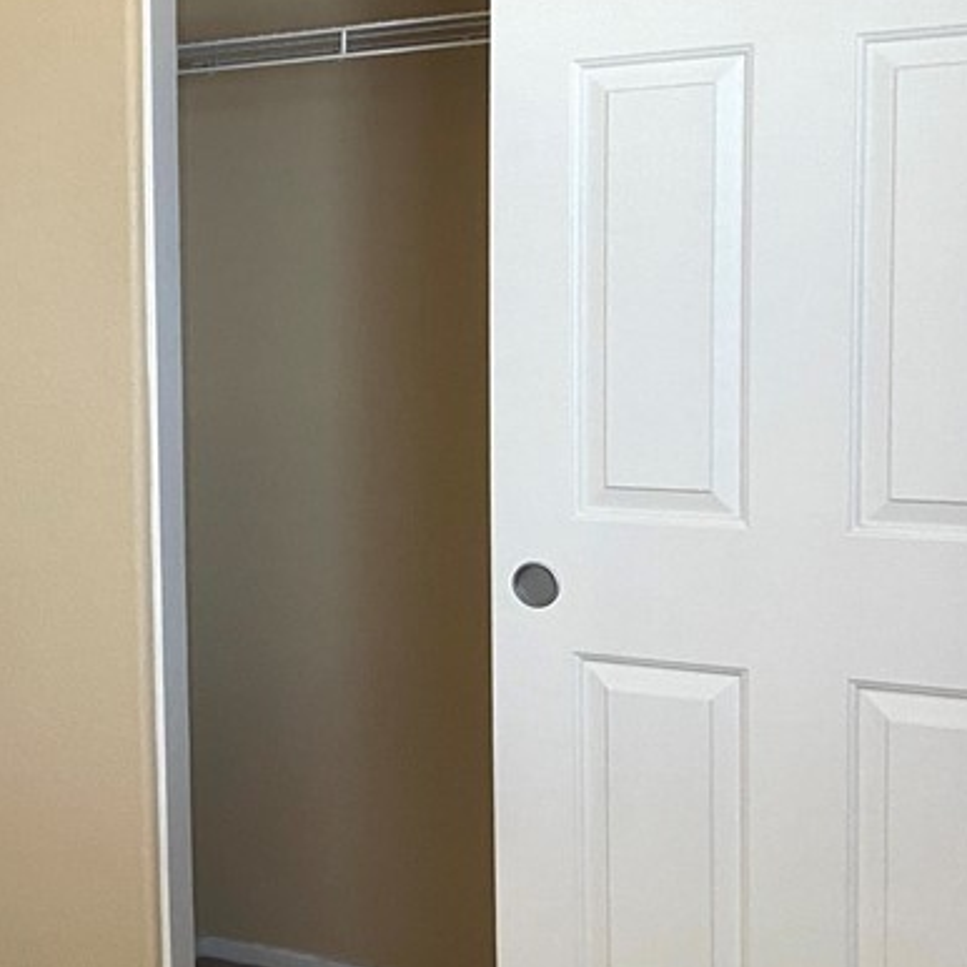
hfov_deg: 26.0
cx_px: -103
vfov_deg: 28.1
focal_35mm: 61
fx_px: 1928
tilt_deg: -4.1
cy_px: 446
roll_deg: +1.6
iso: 125
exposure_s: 1/62
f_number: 1.8
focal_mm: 4.25
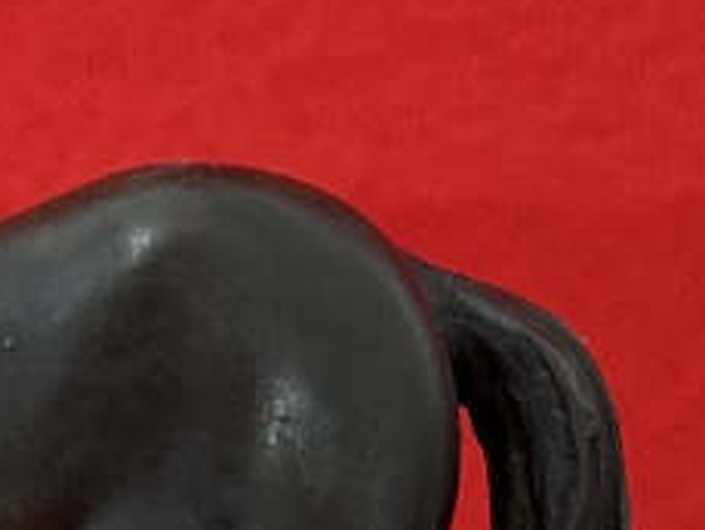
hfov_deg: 14.0
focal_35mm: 136
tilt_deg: -7.0
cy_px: 1091
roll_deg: -0.6
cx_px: -182
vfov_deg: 10.0
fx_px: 2771
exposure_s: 1/60
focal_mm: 5.7
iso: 200
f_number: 1.5
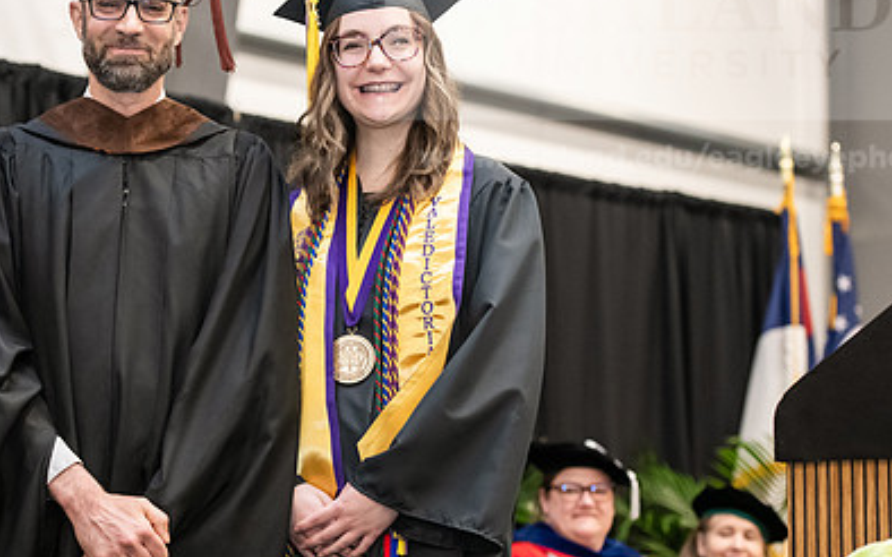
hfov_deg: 16.2
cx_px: 317
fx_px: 3135
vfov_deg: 10.1
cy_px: 205
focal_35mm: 129
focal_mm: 86
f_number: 3.5
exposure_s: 1/200
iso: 3200
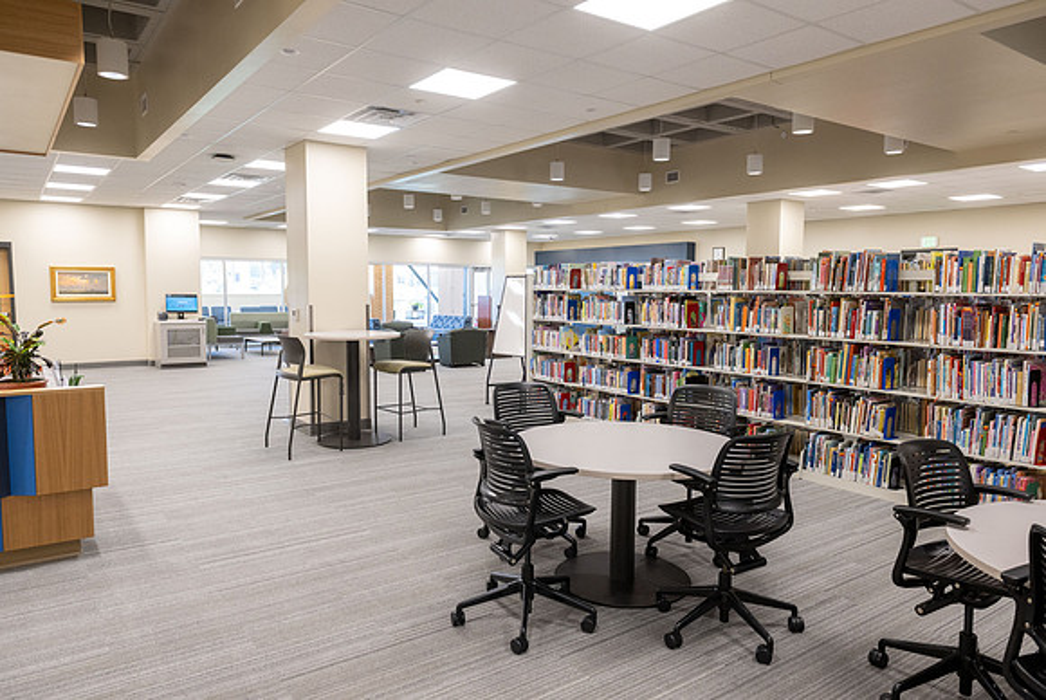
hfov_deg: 73.5
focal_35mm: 24
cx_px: 521
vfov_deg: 53.1
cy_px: 350
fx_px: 700
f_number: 5
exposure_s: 1/100
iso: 1600
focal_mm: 24
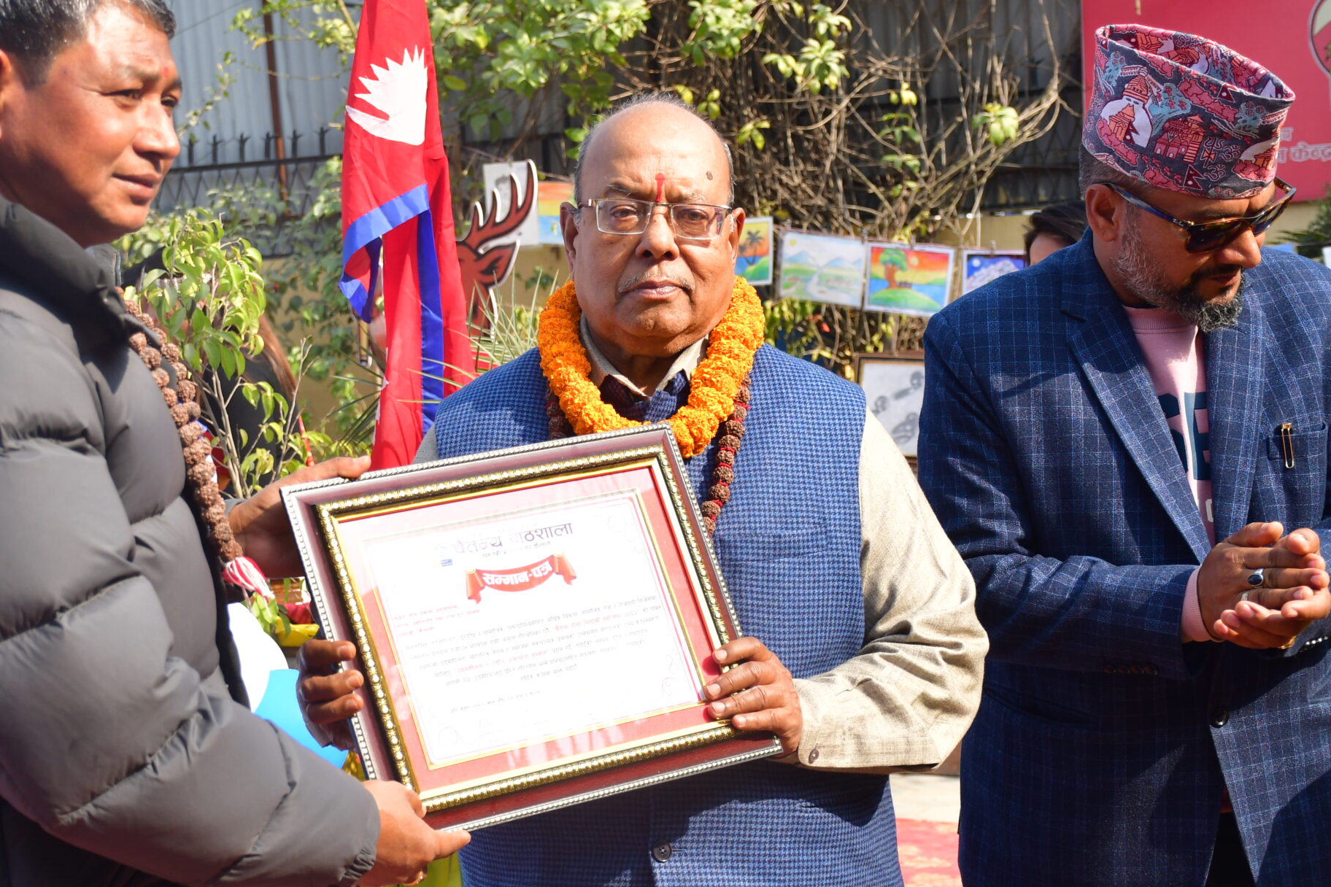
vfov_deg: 18.6
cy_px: 348
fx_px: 2699
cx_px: 409
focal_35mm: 73
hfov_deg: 27.5
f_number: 4.2
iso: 160
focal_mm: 35
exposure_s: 1/500
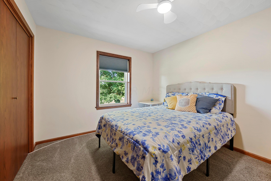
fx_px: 105
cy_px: 90
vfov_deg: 81.3
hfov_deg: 104.2
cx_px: 136
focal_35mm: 14
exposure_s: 1/2
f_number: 9
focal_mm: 14
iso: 640
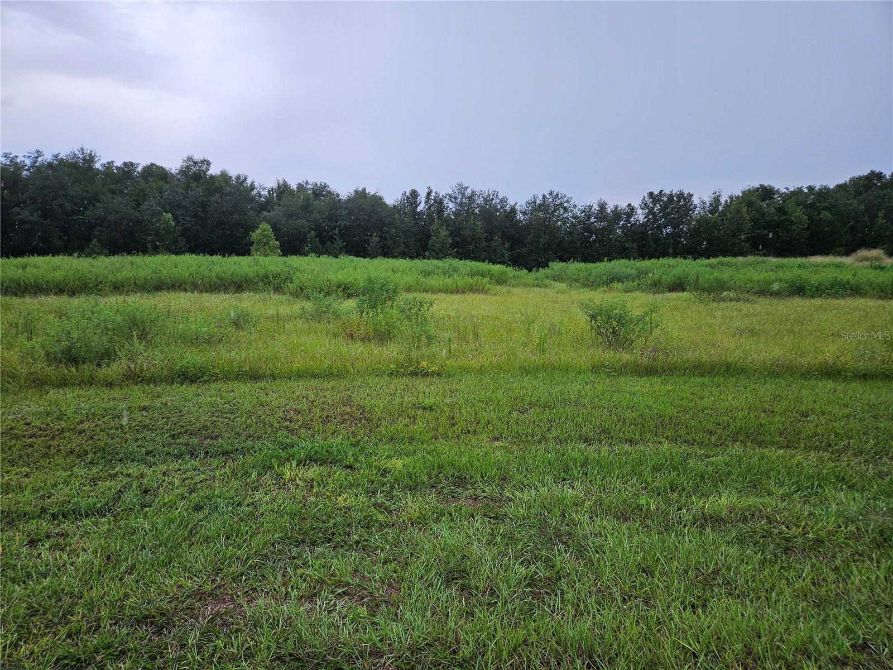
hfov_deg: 73.9
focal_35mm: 23
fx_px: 593
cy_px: 335
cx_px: 446
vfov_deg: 58.9
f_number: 1.8
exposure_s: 1/947
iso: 25
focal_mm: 5.4
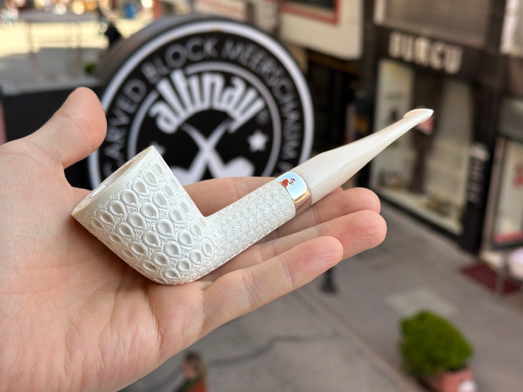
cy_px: 196
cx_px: 262
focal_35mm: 48
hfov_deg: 39.7
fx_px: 725
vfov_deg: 30.3
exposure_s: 1/672
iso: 64
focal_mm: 6.86
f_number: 1.78
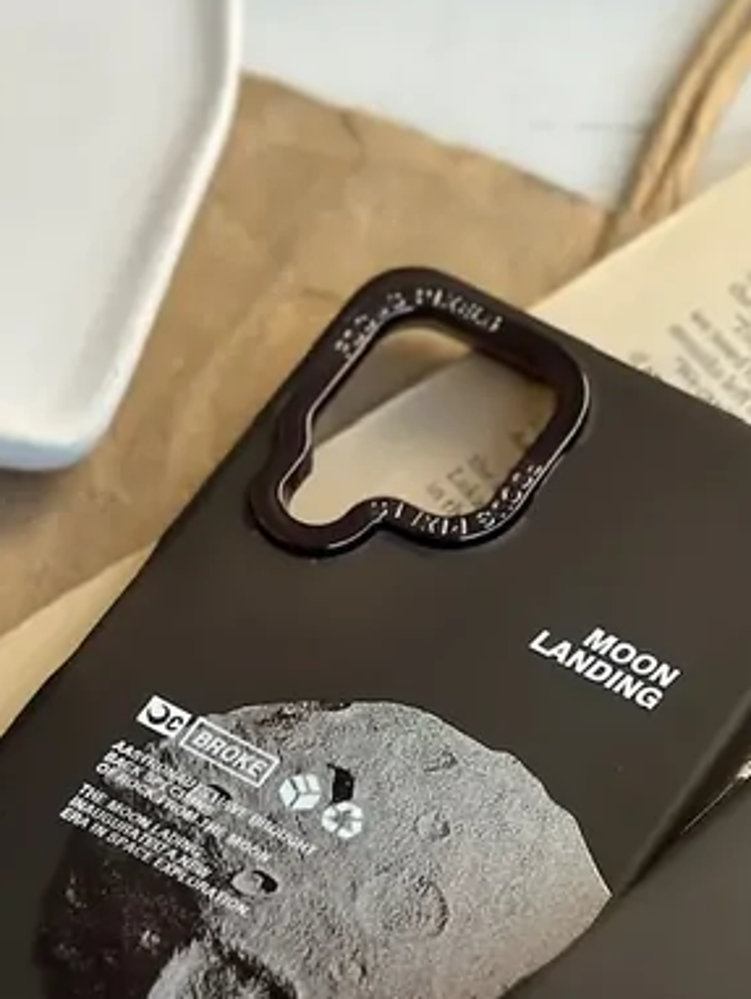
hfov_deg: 13.1
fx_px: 3265
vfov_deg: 16.9
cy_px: 1083
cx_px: 585
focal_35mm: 113
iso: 80
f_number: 1.78
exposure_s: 1/935
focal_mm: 6.86
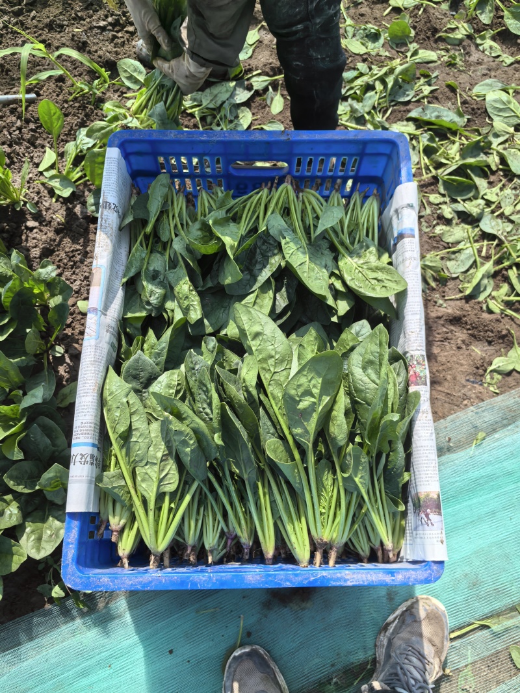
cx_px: 260
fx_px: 541
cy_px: 346
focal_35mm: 27
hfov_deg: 51.3
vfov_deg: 65.3
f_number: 2
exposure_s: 1/4202
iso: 50
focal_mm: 5.75
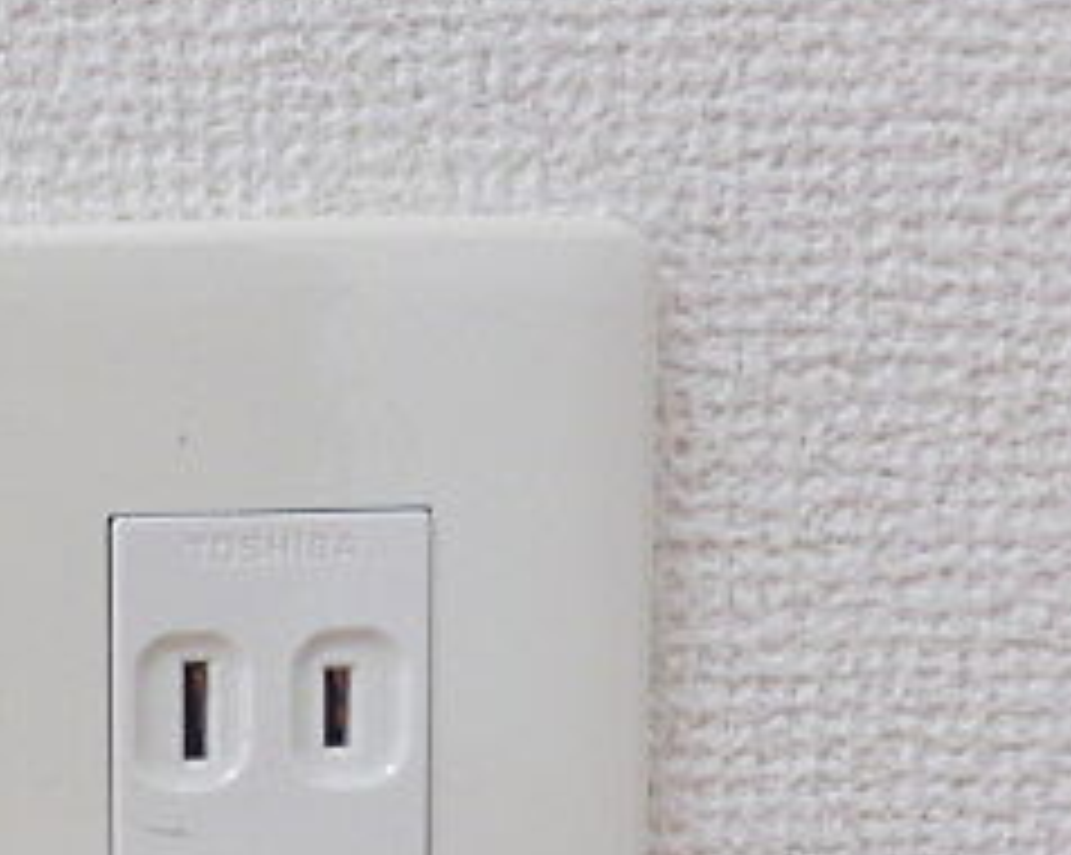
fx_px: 2249
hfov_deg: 24.2
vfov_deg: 20.9
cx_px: -225
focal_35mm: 71
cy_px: 832
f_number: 3.3
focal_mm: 4.8
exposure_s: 1/30
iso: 320
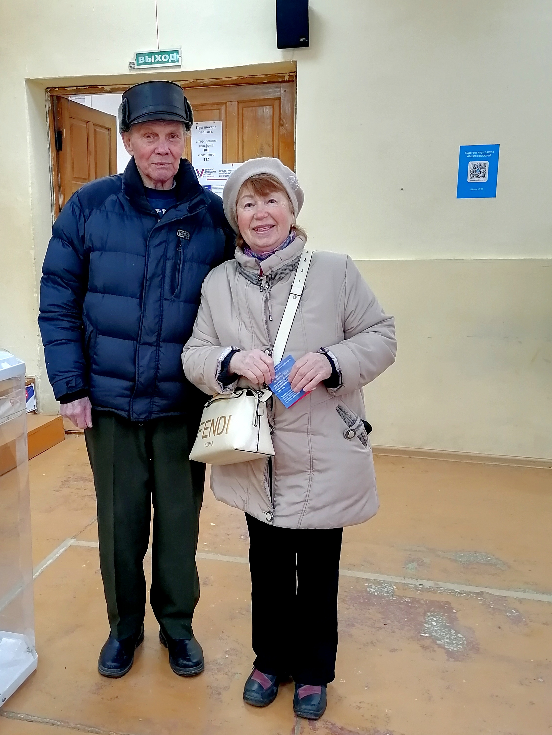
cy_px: 362
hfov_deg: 39.3
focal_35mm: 36
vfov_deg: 51.4
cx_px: 194
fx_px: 765
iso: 200
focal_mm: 5.3
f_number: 1.8
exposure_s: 1/33.3
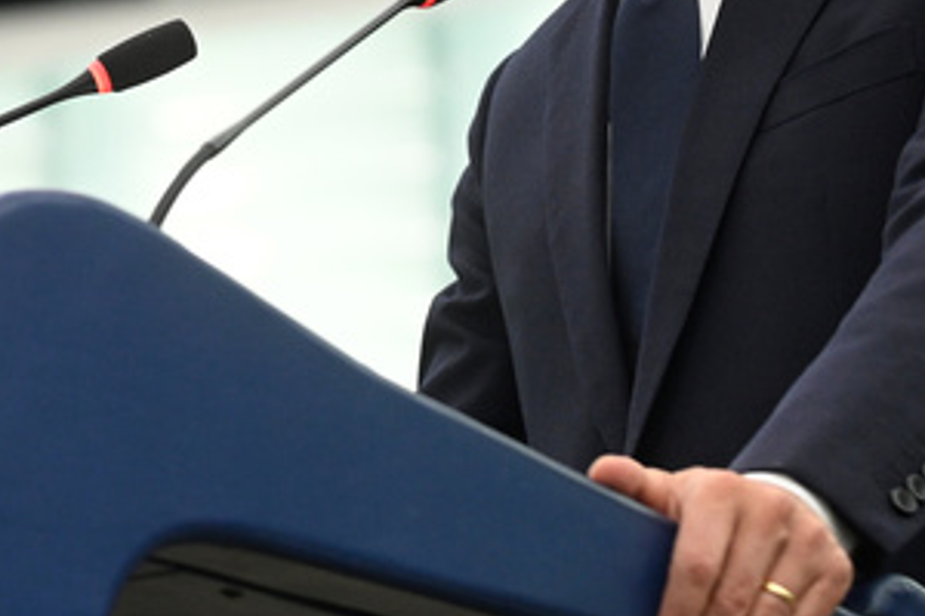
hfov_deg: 6.1
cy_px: -225
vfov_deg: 4.1
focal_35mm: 335
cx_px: 308
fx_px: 8607
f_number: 3.2
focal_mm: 98
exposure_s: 1/250
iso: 2000
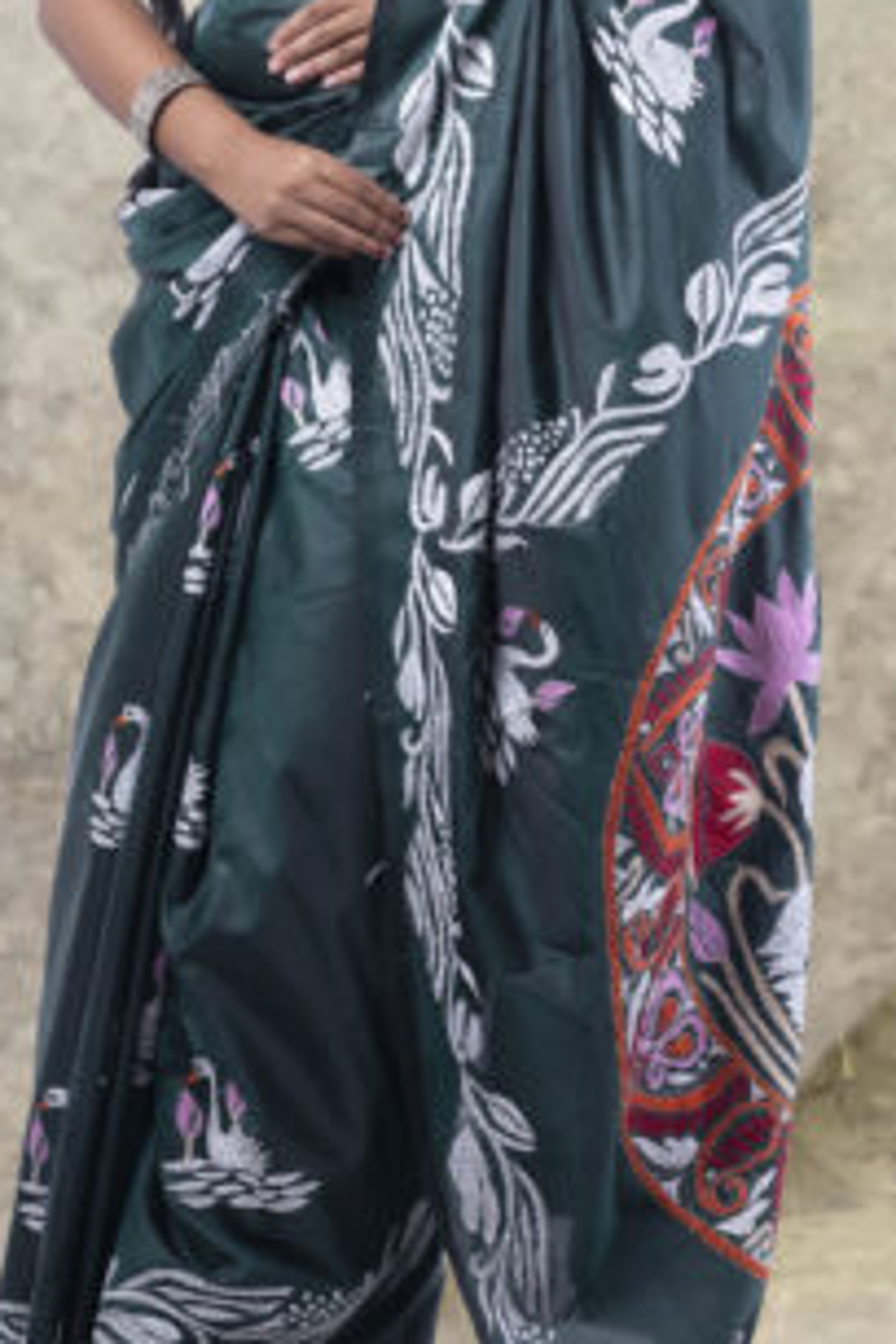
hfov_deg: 14.0
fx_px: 3658
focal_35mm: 98
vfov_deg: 20.6
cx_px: 365
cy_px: 277
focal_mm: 50
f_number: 9
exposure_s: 1/200
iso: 100
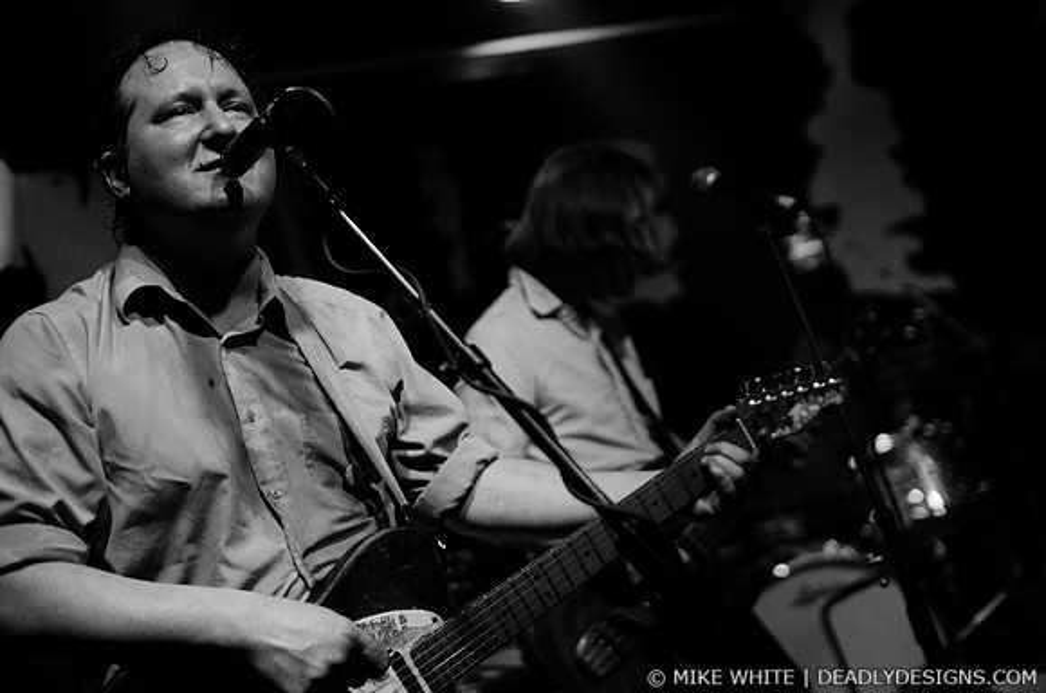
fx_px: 1305
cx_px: 523
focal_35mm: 45
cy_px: 346
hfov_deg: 43.7
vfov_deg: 29.7
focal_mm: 30
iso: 2000
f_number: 1.8
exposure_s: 1/80
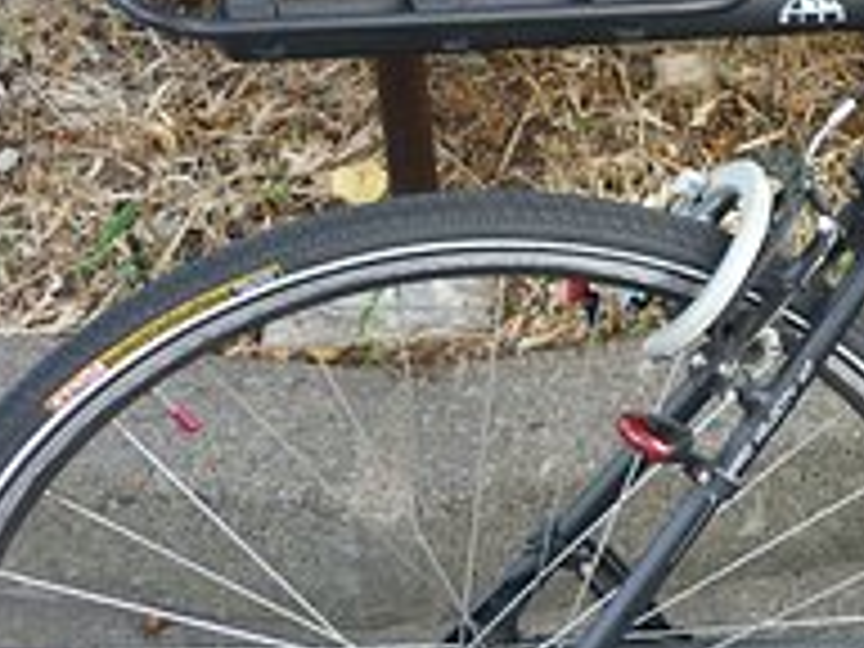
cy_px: 346
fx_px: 2196
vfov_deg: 16.8
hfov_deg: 20.9
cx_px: 1008
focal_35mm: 88
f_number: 2.8
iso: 80
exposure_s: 1/30
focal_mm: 5.5
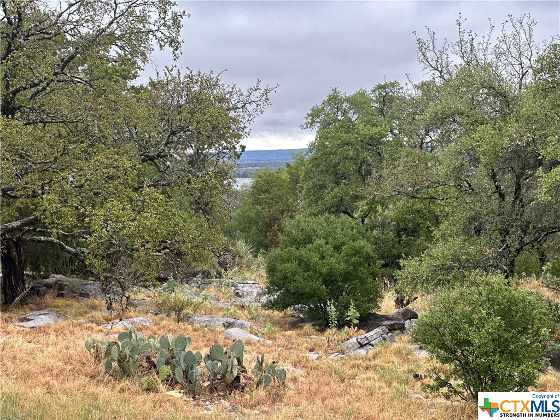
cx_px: 280
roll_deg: +1.4
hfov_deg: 25.3
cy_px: 210
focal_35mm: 77
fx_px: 1246
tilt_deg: -1.9
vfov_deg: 19.1
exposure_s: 1/121
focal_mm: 9
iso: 64
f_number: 2.8
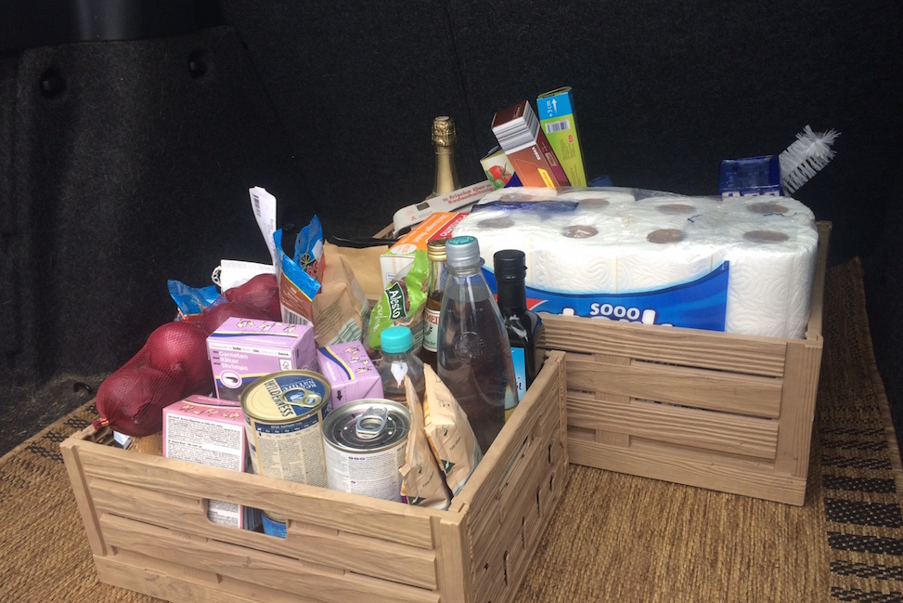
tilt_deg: -22.3
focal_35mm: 31
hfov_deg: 60.3
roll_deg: -0.6
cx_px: 446
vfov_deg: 42.3
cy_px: 297
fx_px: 778
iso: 40
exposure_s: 1/50
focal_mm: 4.15
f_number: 2.2
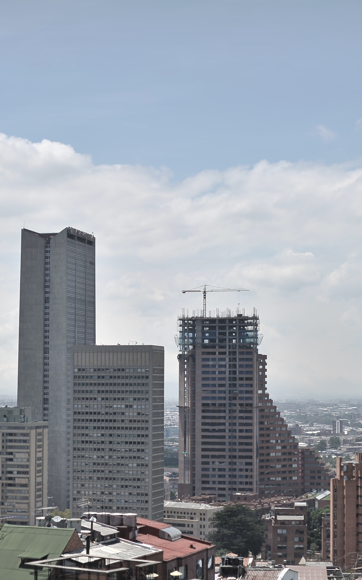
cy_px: 289
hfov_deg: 16.9
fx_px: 1216
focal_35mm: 77
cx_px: 167
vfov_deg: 26.8
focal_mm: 50
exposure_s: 1/8000
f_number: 2.2
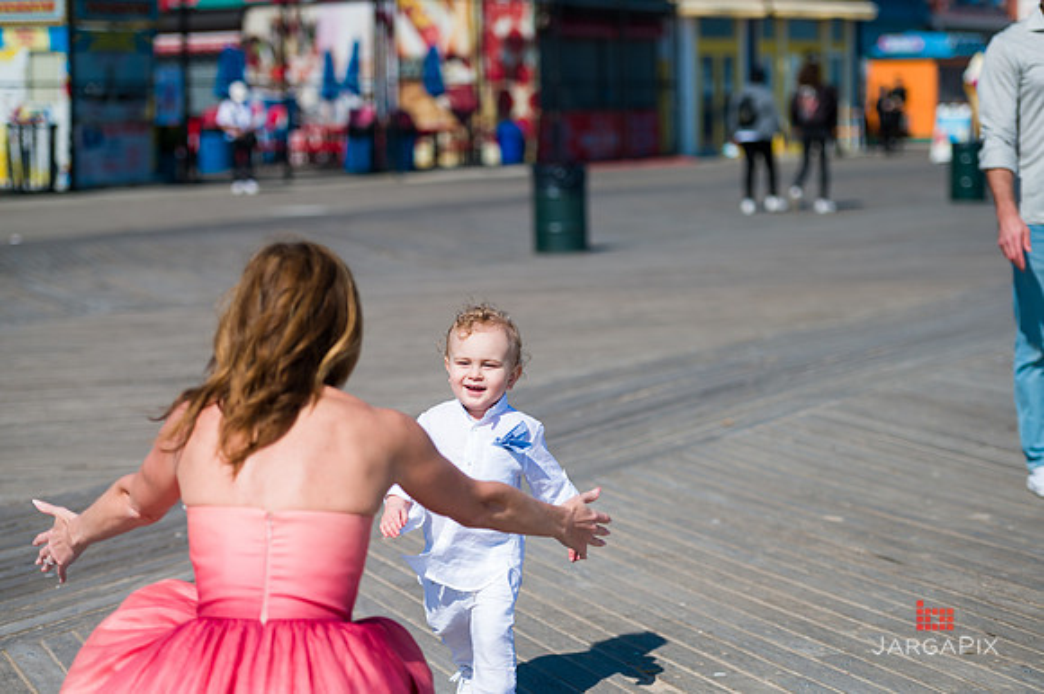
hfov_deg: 22.2
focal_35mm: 92
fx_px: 2666
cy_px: 347
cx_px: 522
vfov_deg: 14.8
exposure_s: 1/6400
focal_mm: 92
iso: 200
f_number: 3.2
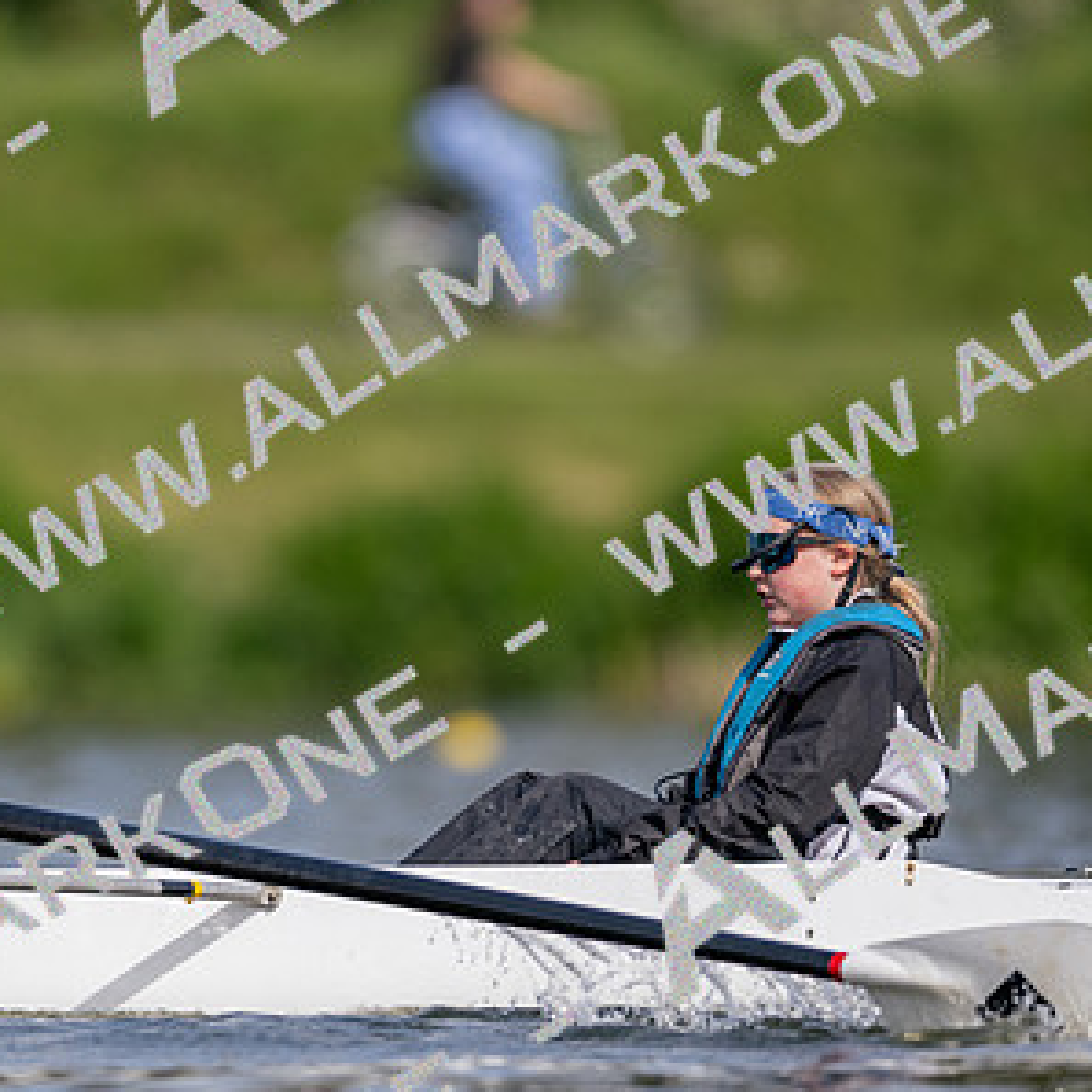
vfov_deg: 1.8
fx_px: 35512
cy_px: 656
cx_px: 338
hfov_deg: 1.8
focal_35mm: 995
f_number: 4
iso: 280
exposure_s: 1/2500
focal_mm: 600
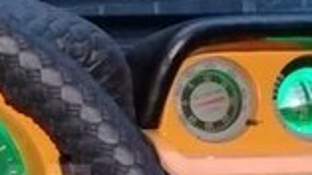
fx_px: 1174
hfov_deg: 14.4
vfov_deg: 8.5
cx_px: -111
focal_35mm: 142
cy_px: 194
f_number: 2.2
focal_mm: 3.3
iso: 400
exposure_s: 1/33
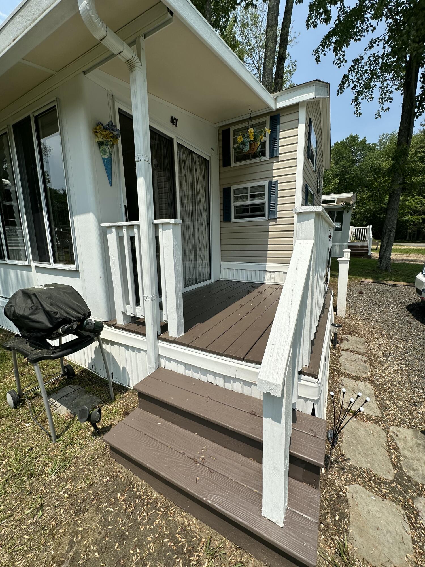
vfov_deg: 102.1
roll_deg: +0.8
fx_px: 229
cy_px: 284
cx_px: 212
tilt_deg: -11.1
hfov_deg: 85.7
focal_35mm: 14
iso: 50
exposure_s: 1/2353
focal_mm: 2.22
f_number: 2.2
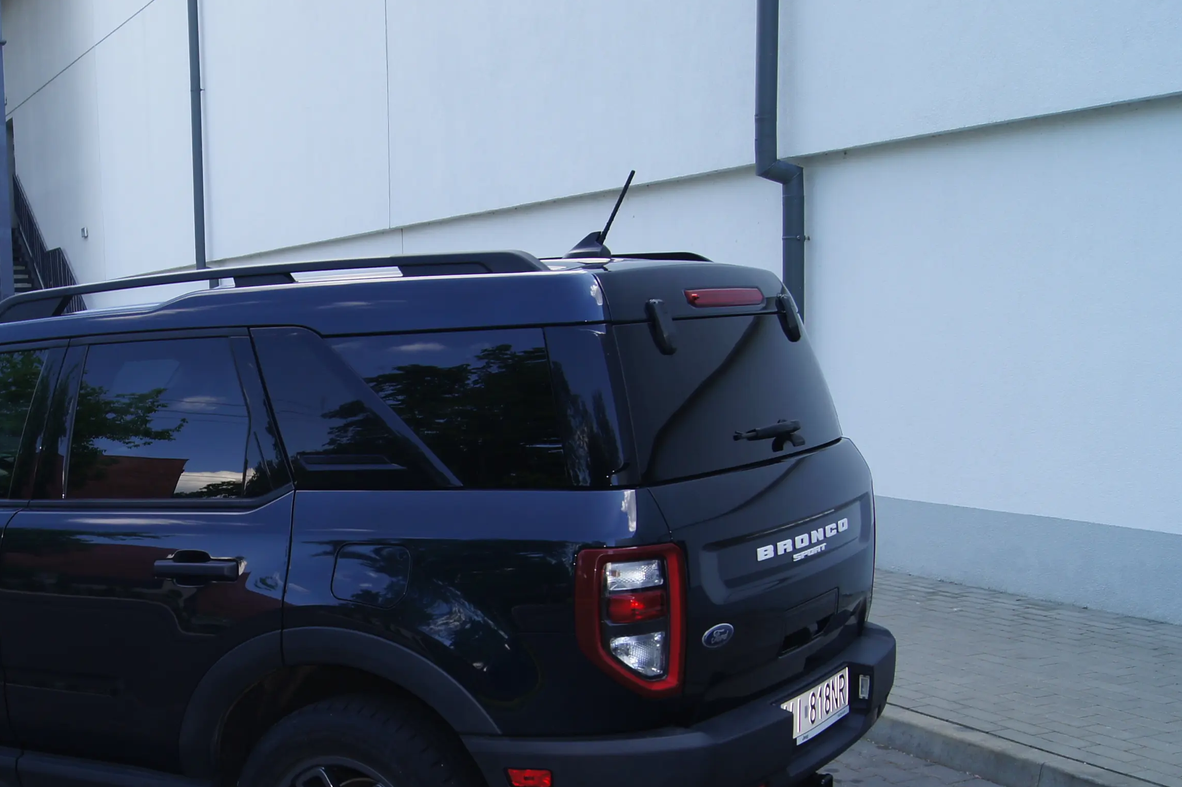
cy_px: 604
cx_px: 289
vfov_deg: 26.6
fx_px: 1641
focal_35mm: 50
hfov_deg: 38.5
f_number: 6.3
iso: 100
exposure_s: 1/80
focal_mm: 20
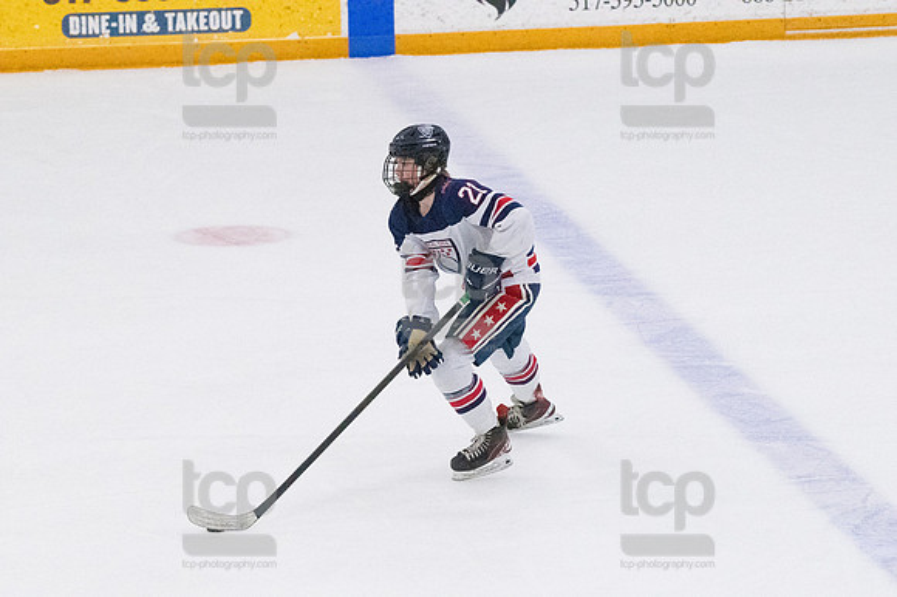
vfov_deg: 6.8
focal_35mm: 202
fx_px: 5030
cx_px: 448
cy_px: 298
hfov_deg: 10.2
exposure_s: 1/1600
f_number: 5
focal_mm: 135
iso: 8000
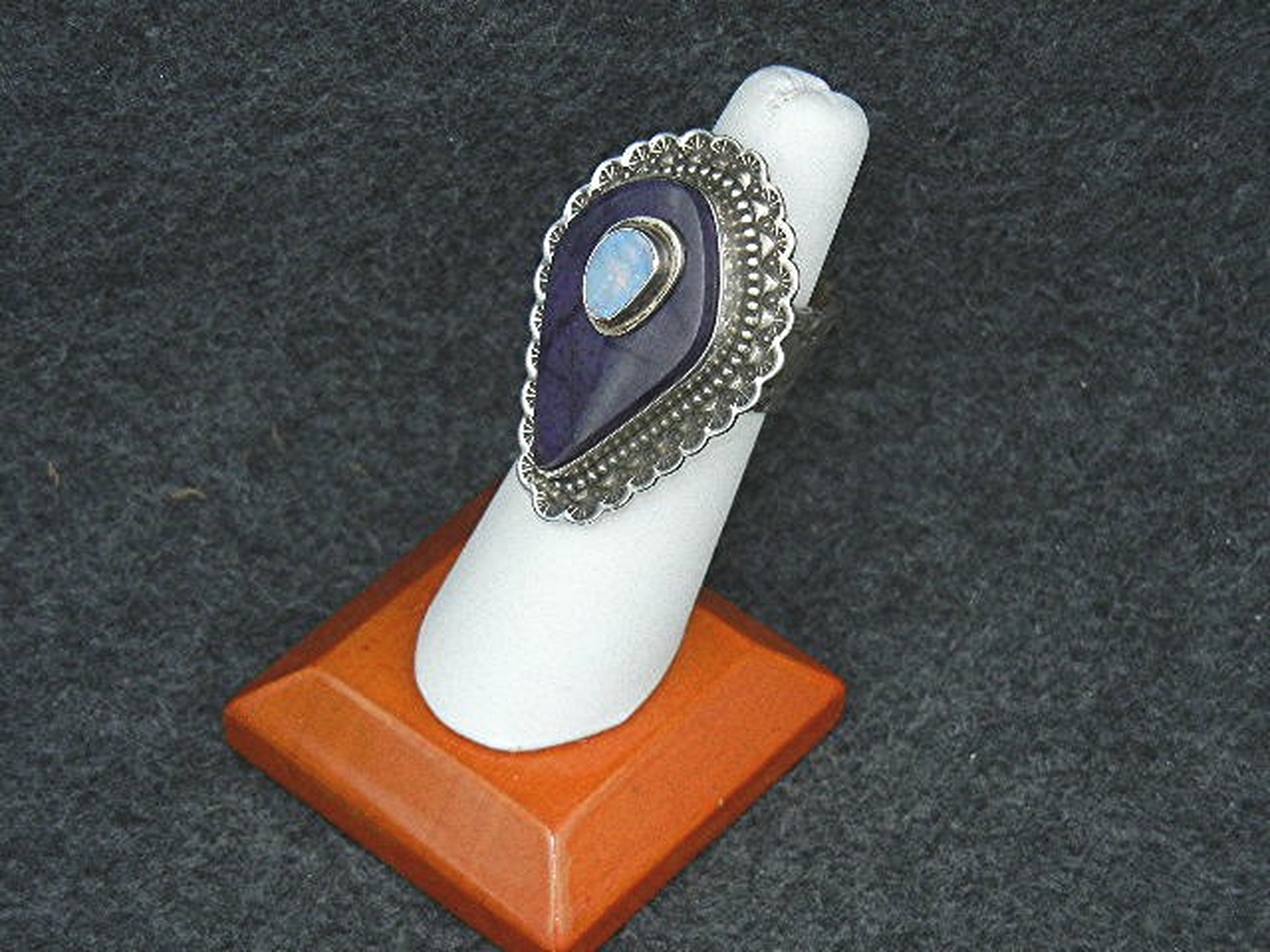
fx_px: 3742
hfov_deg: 19.3
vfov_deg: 14.5
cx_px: 635
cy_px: 476
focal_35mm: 102
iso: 505
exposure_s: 1/30
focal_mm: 18.3
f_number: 4.5
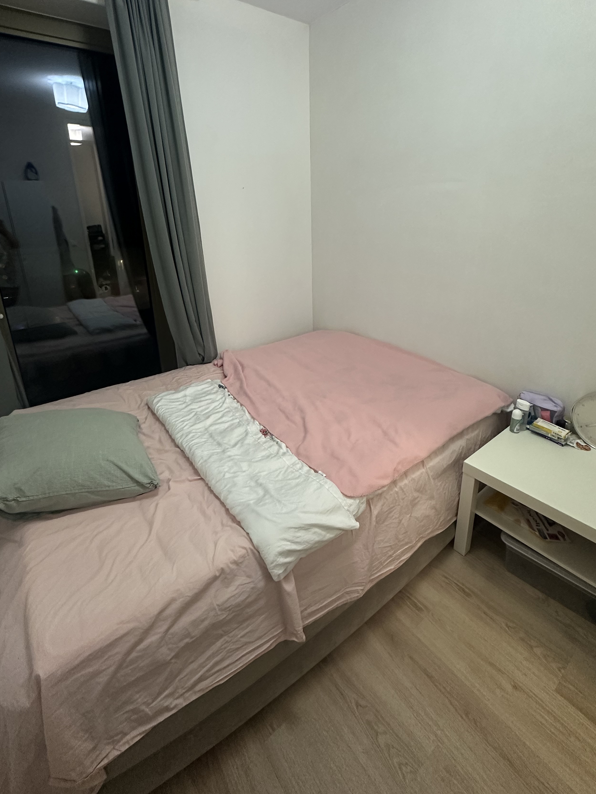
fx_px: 390
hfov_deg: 74.7
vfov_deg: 90.0
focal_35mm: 17
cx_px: 304
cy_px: 324
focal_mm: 2.22
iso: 320
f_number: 2.2
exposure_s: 1/50
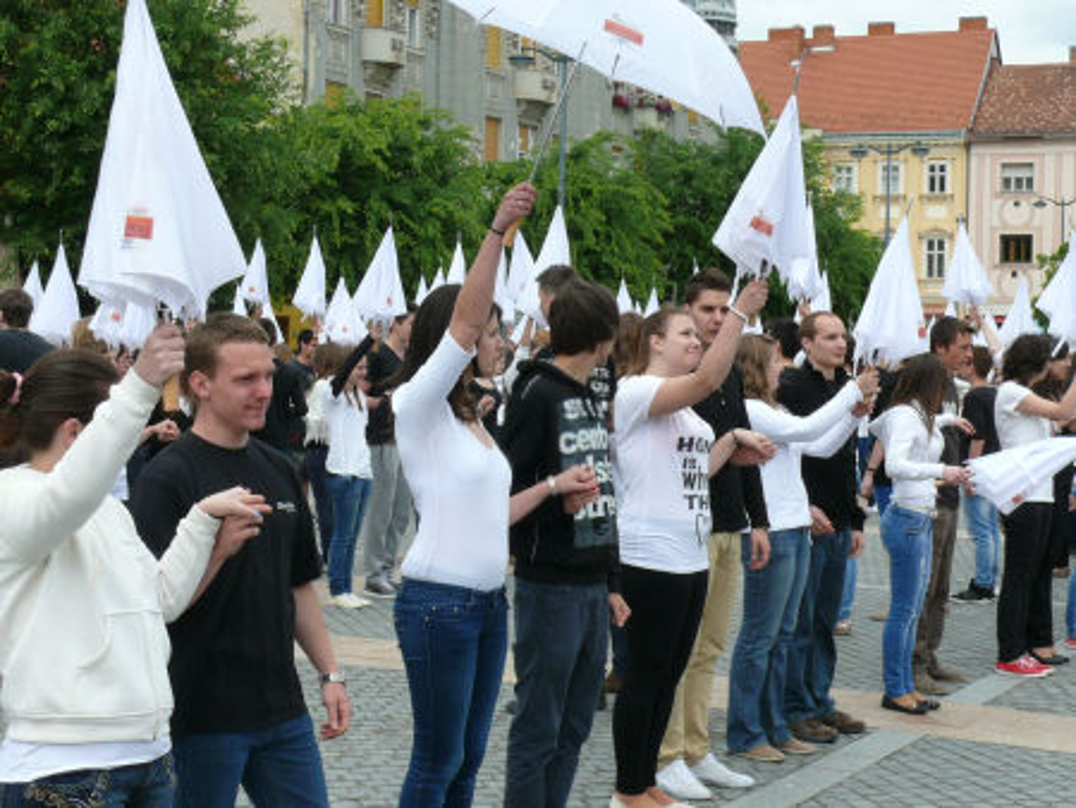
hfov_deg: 31.7
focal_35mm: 61
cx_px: 538
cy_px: 404
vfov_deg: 24.0
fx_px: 1897
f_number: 5.6
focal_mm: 10.1
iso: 100
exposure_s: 1/400
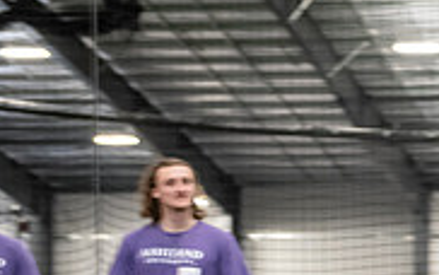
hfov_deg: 12.5
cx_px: 560
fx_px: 1939
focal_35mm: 162
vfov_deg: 8.0
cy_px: 380
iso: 2500
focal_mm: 50
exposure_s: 1/200
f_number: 3.2
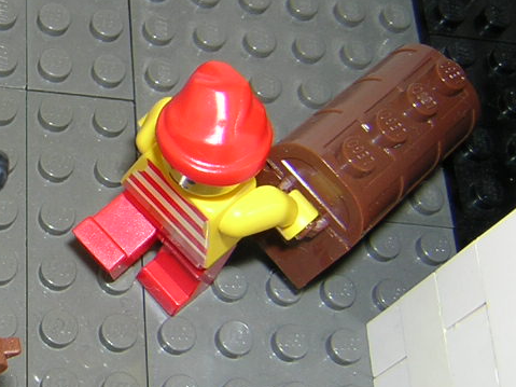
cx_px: -10
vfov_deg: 19.1
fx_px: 1148
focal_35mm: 77
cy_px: 186
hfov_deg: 24.1
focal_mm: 4.7
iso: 100
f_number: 5.2
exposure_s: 1/60.1
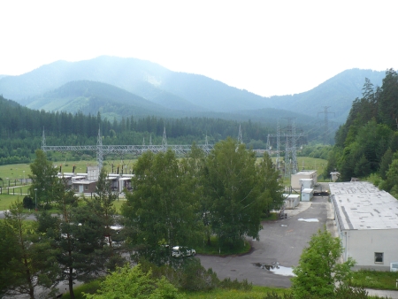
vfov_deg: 38.7
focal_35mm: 37
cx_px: 199
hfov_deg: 50.1
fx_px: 426
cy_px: 150
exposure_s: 1/400
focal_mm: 6.1
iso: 100
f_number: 2.8
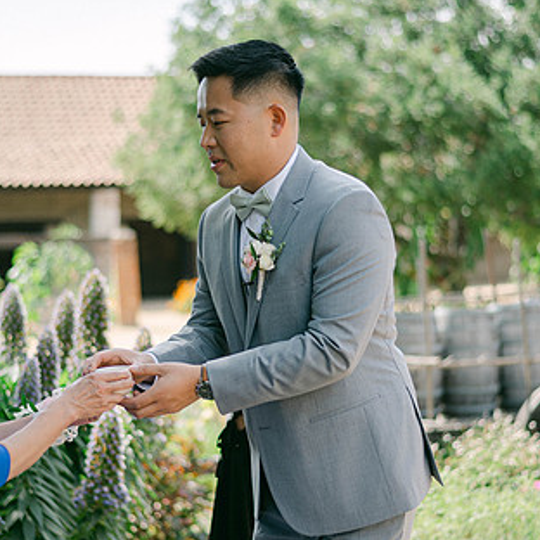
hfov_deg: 21.9
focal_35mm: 79
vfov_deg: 21.9
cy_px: 313
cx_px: 272
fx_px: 1394
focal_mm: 50
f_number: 2
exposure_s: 1/2000
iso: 100
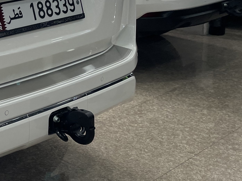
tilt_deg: -7.1
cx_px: -105
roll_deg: +2.8
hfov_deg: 22.2
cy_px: -13
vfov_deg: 18.9
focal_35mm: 75
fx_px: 524
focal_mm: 4.2
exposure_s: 1/243
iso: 32
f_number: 1.6
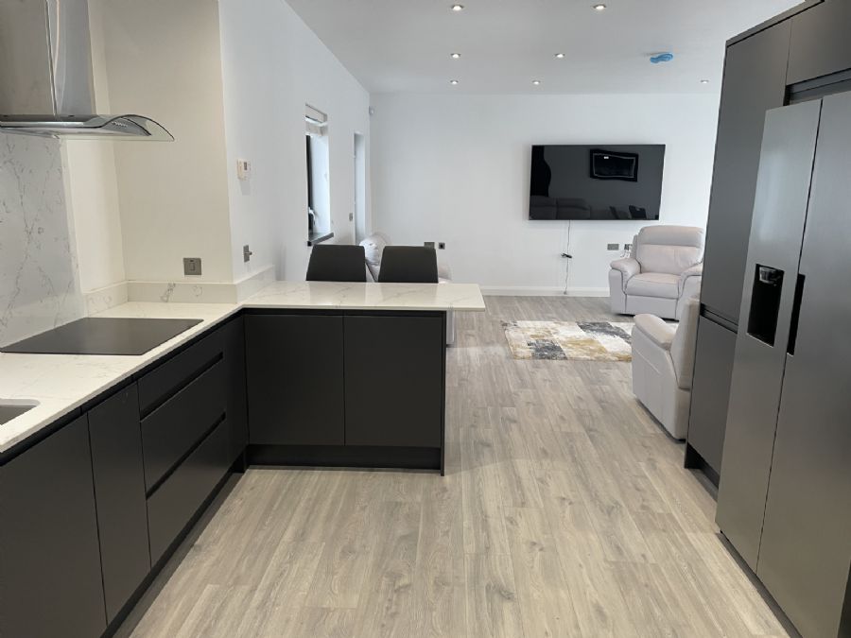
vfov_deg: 53.1
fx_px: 639
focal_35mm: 26
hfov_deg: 67.3
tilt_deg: -11.2
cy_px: 319
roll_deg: -0.3
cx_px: 426
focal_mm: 4.2
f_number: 1.6
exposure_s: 1/50
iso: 80
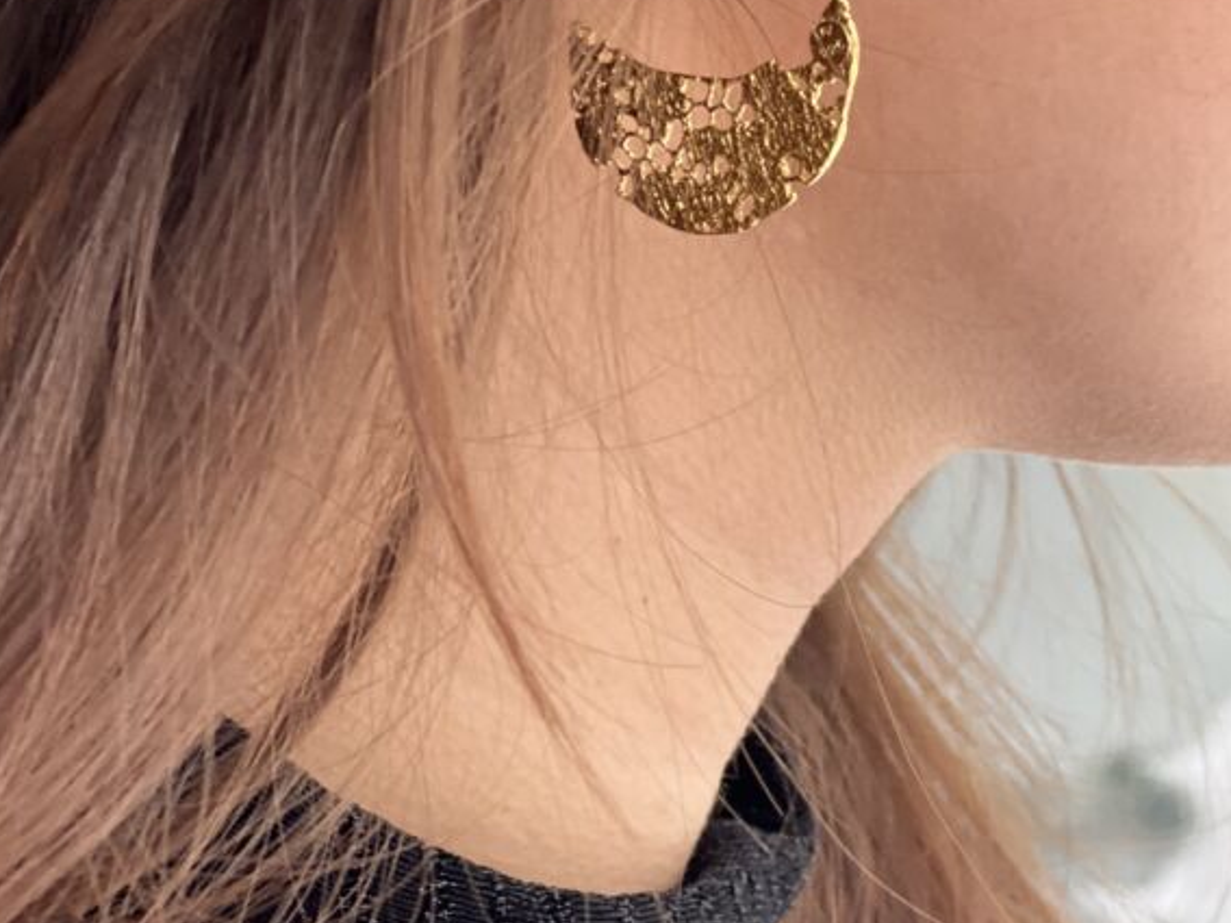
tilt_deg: -6.2
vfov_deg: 12.5
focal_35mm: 118
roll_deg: +1.0
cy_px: 286
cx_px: 558
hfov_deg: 16.7
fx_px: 4195
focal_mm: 9
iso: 250
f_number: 2.8
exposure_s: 1/80
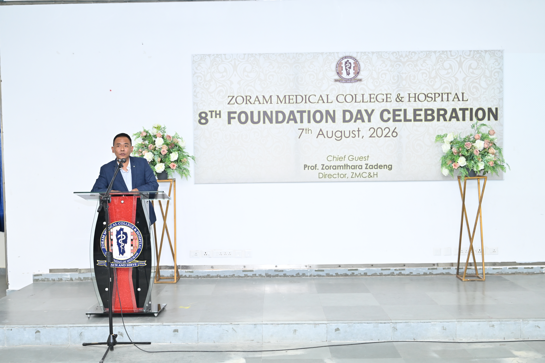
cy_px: 182
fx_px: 606
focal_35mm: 40
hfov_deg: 48.5
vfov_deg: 33.4
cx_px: 272
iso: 2000
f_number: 4
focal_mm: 40
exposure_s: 1/125
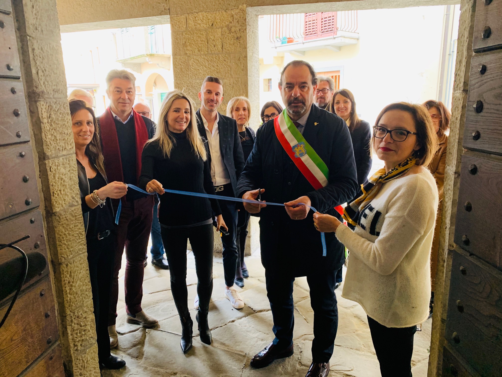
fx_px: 377
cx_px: 251
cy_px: 188
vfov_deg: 53.1
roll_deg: +0.3
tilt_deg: -11.1
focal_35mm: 26
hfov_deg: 67.3
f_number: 1.8
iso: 320
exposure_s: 1/50
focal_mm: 4.25
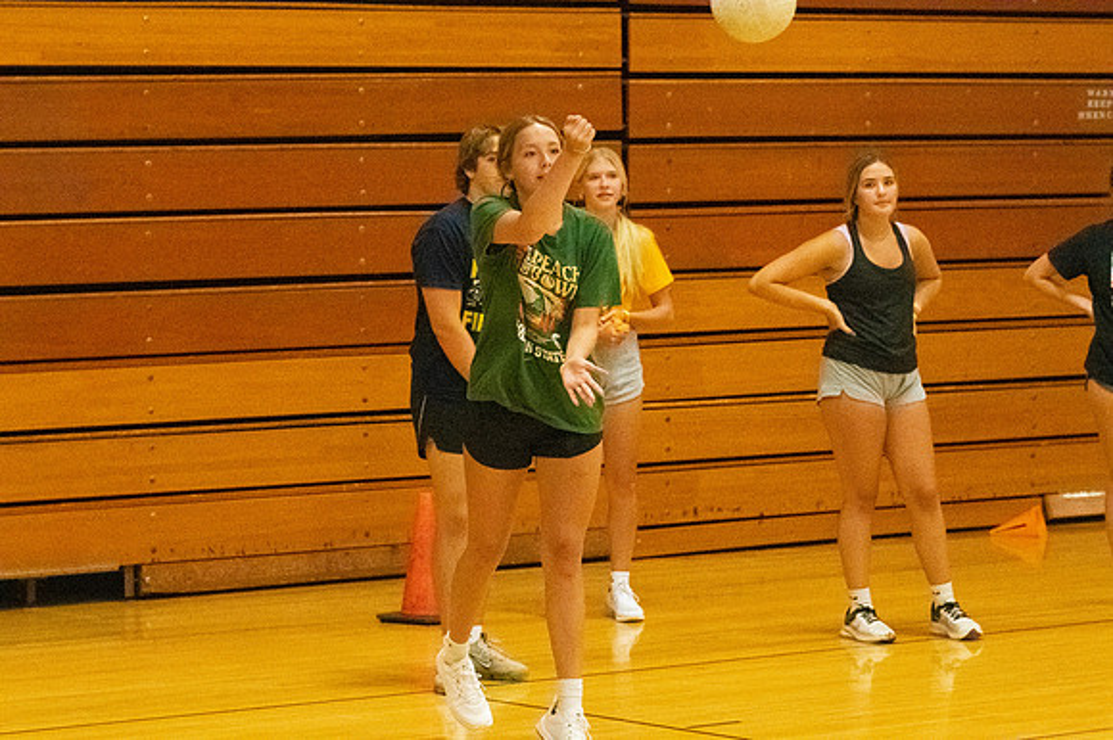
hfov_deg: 14.9
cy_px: 370
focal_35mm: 138
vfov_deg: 9.9
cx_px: 556
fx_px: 4264
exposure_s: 1/1250
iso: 6400
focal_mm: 92
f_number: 4.5
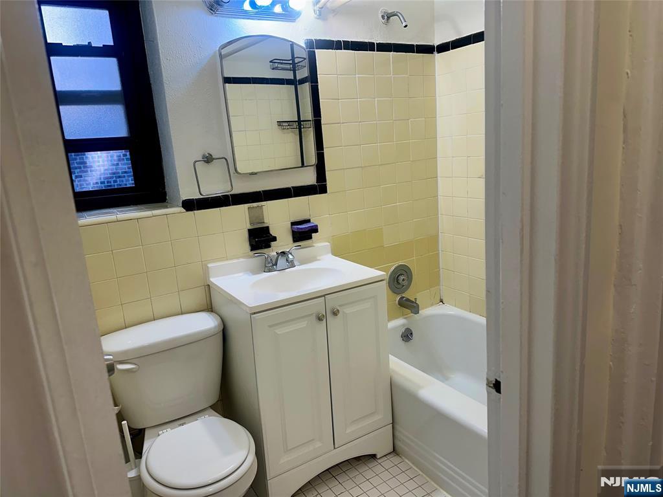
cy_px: 248
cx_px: 332
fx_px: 460
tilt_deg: -12.5
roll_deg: +4.1
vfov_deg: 56.8
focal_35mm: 24
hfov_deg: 71.6
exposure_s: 1/120
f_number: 1.78
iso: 80
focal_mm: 6.86
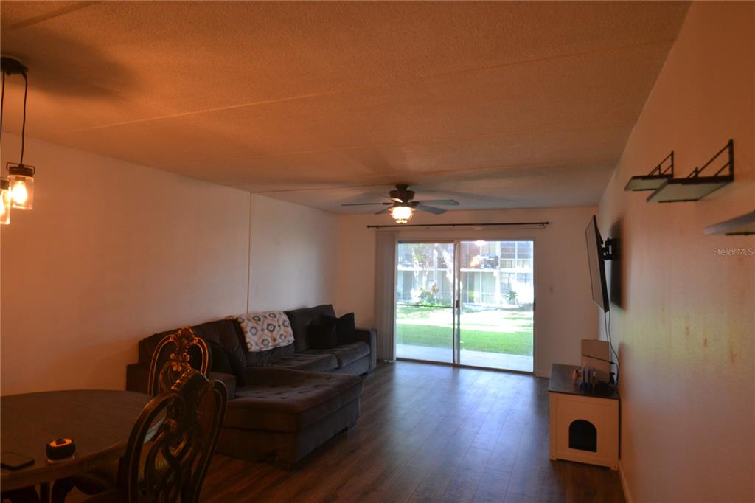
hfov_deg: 81.2
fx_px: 440
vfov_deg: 59.5
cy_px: 252
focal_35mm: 21
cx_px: 378
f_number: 4
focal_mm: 14
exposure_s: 1/60
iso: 640
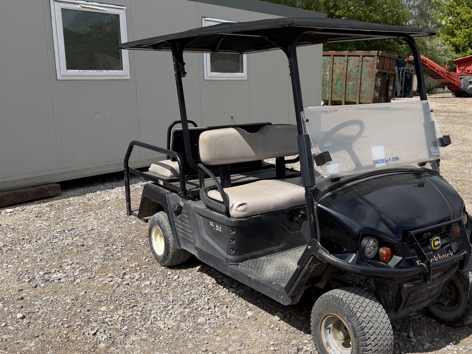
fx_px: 491
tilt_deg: -12.8
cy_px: 186
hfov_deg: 50.9
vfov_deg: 39.6
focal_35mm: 36
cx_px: 293
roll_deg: +0.5
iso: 80
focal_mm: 6.76
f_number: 1.78
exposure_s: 1/6173
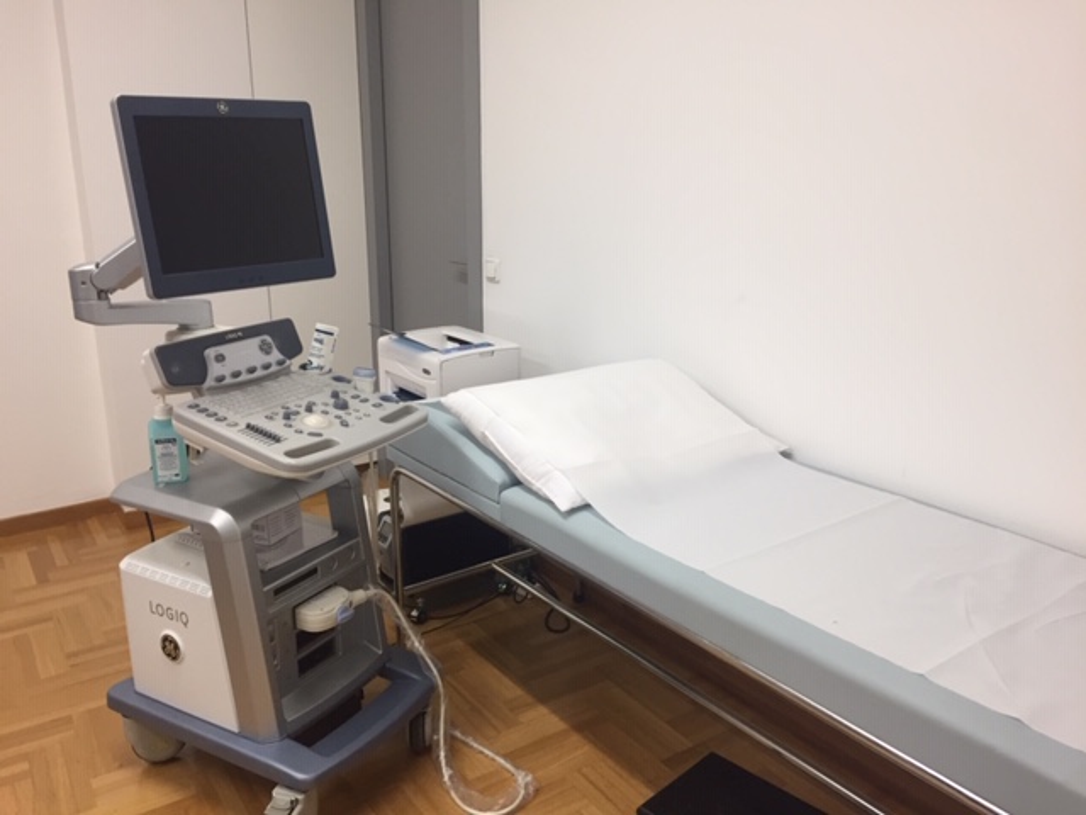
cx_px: 543
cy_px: 408
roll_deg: -0.3
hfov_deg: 61.7
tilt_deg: -15.6
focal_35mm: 29
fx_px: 910
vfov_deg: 48.2
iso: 64
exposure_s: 1/33
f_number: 2.2
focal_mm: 4.15
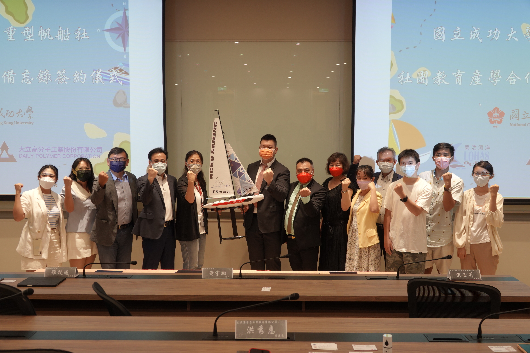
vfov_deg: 37.9
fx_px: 515
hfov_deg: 54.4
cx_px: 265
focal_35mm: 35
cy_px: 176
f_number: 3.2
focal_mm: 12.96
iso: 200
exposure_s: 1/40
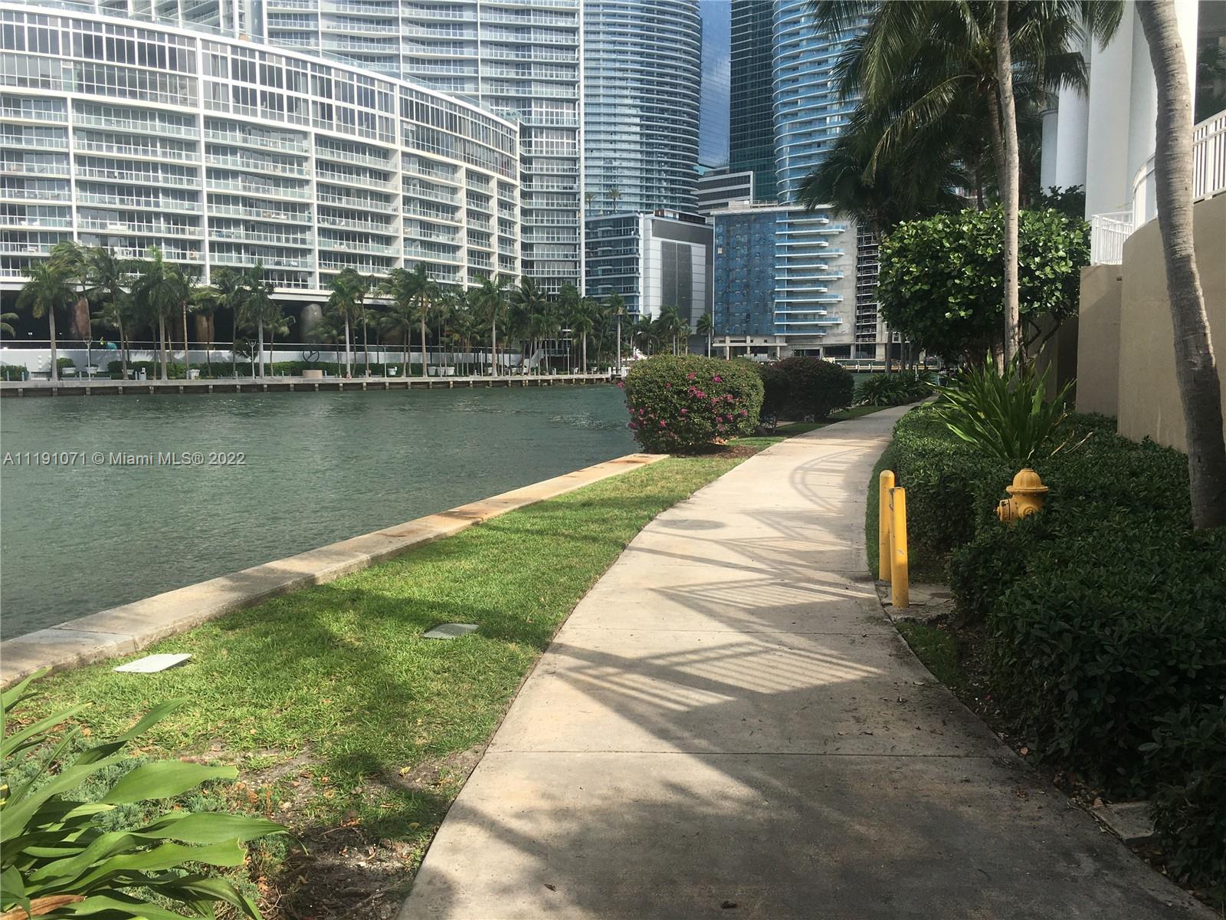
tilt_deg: -4.5
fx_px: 1027
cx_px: 613
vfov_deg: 48.2
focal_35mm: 29
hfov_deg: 61.7
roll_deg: -0.2
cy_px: 460
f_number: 2.2
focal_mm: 4.15
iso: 25
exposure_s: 1/874
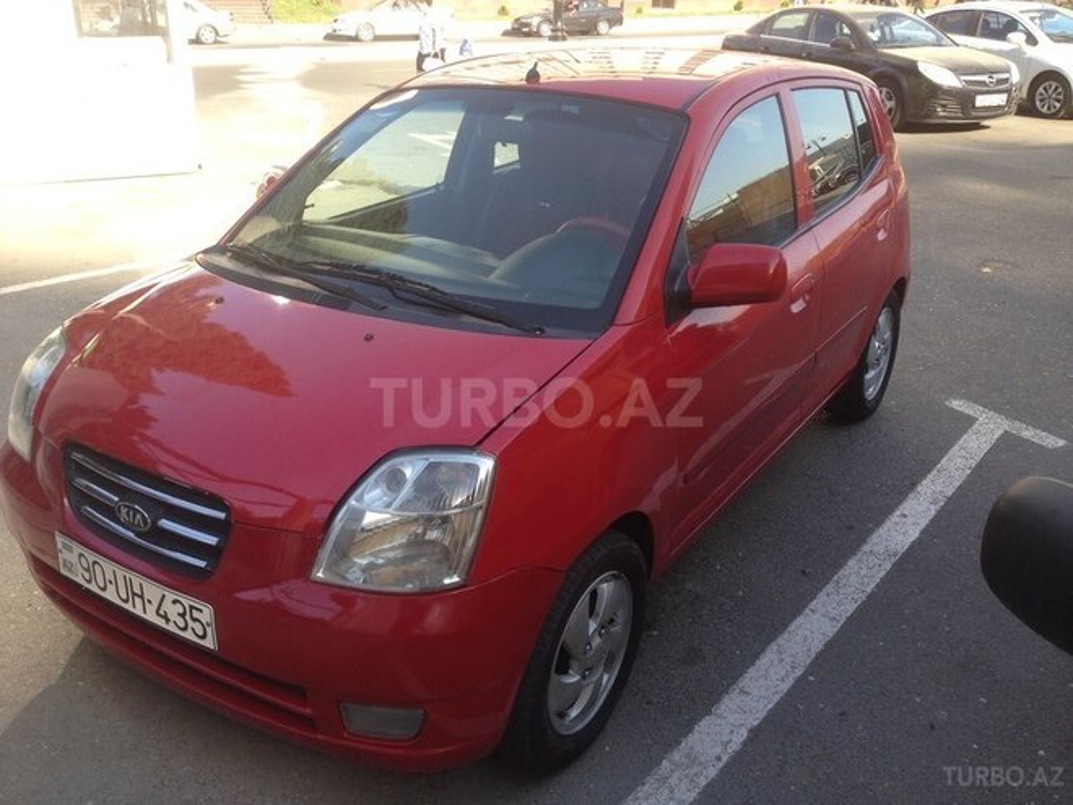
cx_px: 536
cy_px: 402
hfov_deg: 55.4
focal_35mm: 33
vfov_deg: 42.9
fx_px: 1023
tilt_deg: -21.9
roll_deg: +0.3
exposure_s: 1/321
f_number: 2.4
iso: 50
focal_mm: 4.12
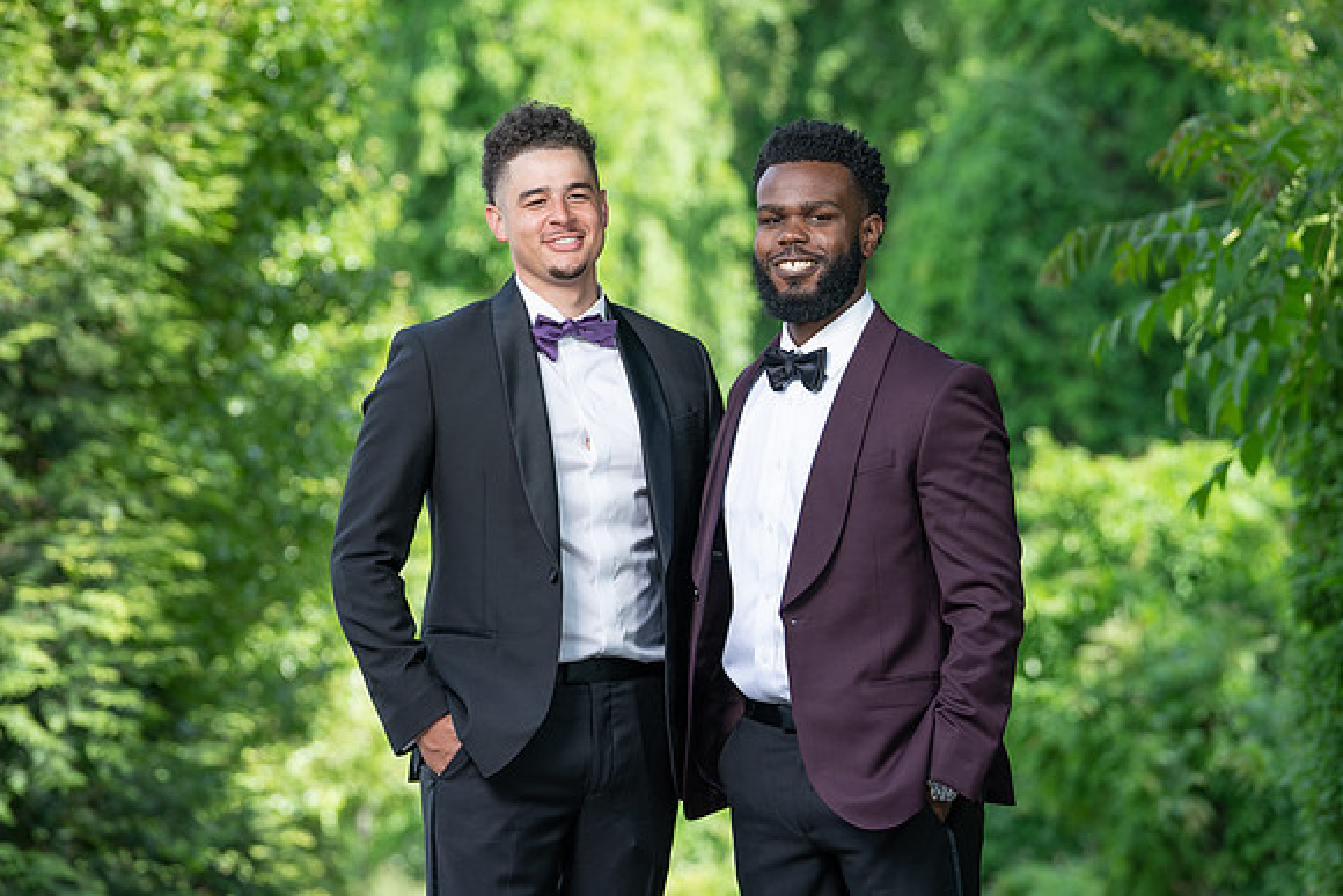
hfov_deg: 15.0
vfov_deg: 10.1
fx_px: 5093
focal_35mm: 136
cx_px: 683
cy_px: 441
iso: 100
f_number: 4
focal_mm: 122
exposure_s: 1/200
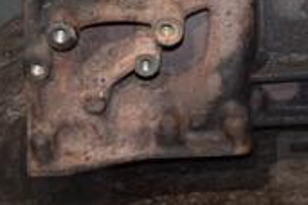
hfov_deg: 12.2
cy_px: -81
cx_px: 243
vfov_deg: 8.0
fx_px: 1437
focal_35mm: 168
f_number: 5
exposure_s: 1/60
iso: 800
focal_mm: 32
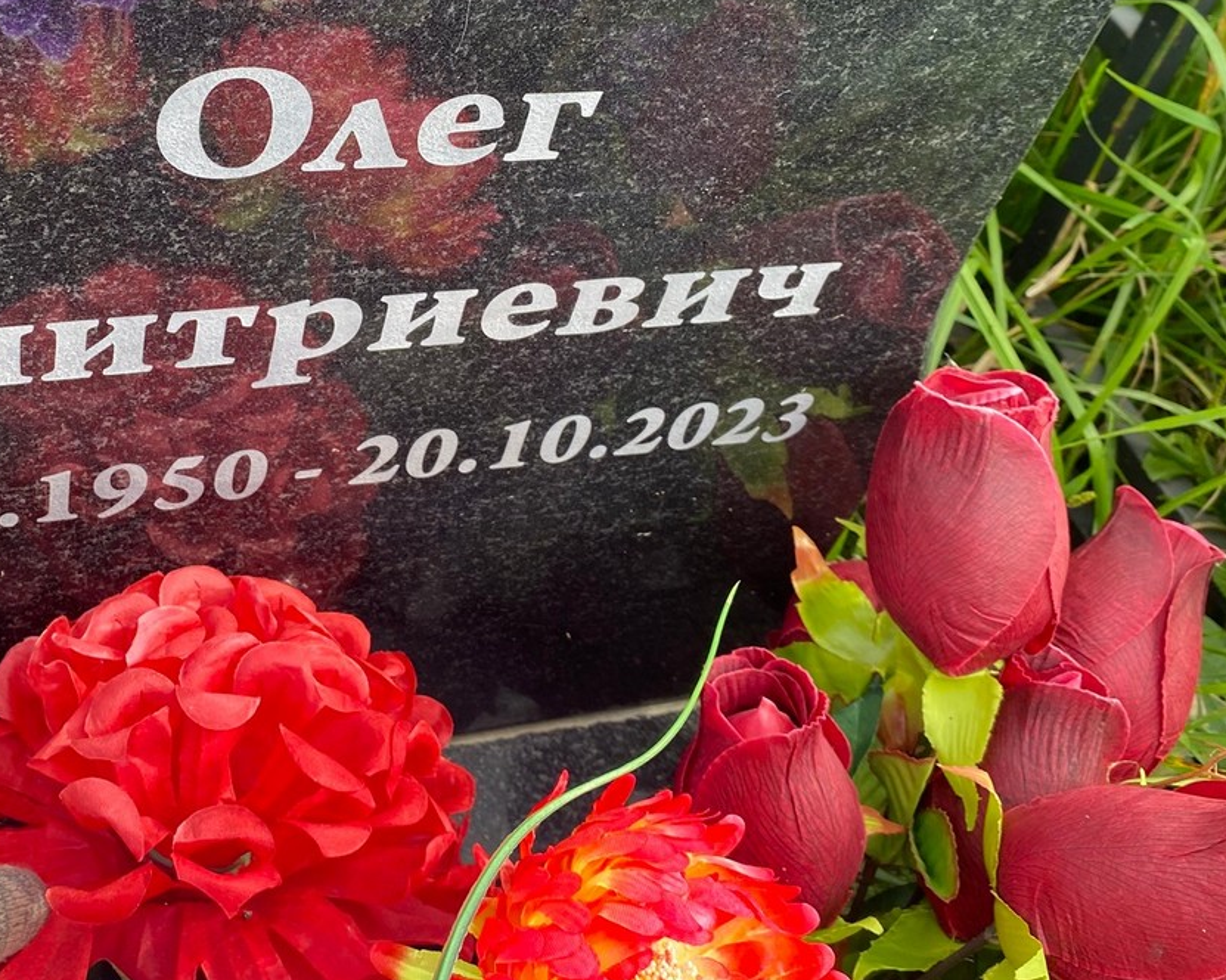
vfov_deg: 33.1
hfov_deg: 41.3
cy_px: 195
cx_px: 382
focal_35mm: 44
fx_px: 1596
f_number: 1.8
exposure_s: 1/151
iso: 32
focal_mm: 4.25
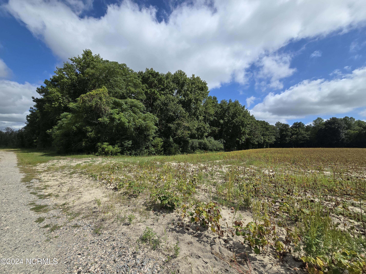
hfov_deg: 106.2
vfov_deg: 89.9
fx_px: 137
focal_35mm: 13
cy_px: 137
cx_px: 183
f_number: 2.2
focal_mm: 2.2
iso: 50
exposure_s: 1/3598
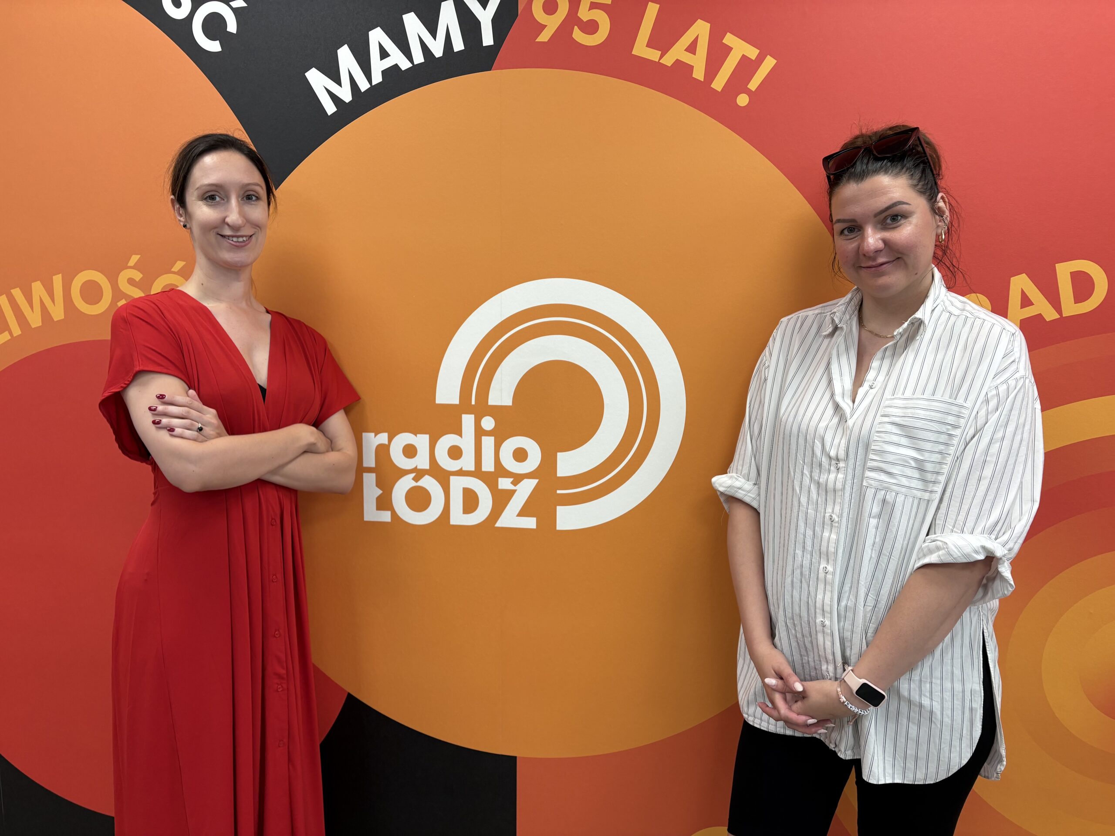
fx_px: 837
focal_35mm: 26
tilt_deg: -7.4
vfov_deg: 53.1
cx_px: 558
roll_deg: -1.0
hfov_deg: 67.3
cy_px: 418
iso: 80
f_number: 1.6
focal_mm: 5.96
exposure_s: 1/100
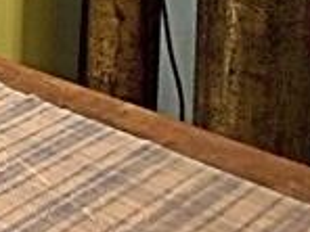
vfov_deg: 10.8
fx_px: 1119
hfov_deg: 14.2
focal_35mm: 125
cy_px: -230
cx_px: -228
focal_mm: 4.15
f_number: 2.2
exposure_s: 1/10
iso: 100
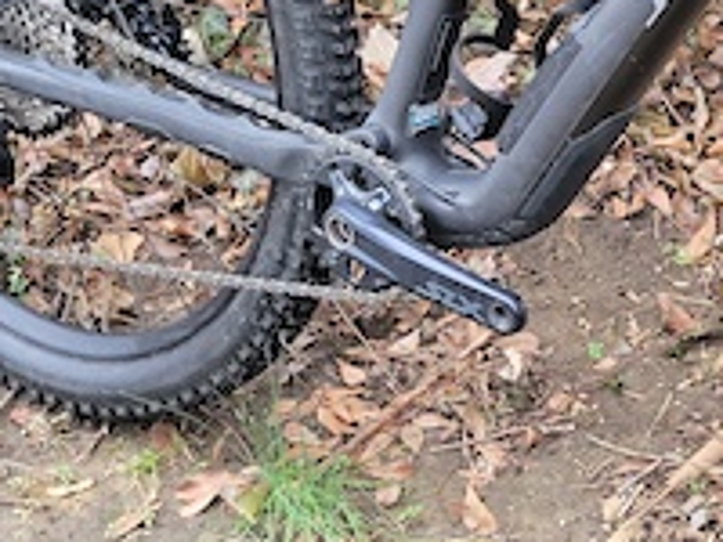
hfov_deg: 18.0
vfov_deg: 14.1
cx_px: 850
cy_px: 54
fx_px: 2172
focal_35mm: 104
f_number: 1.8
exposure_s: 1/120
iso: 200
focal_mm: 5.4
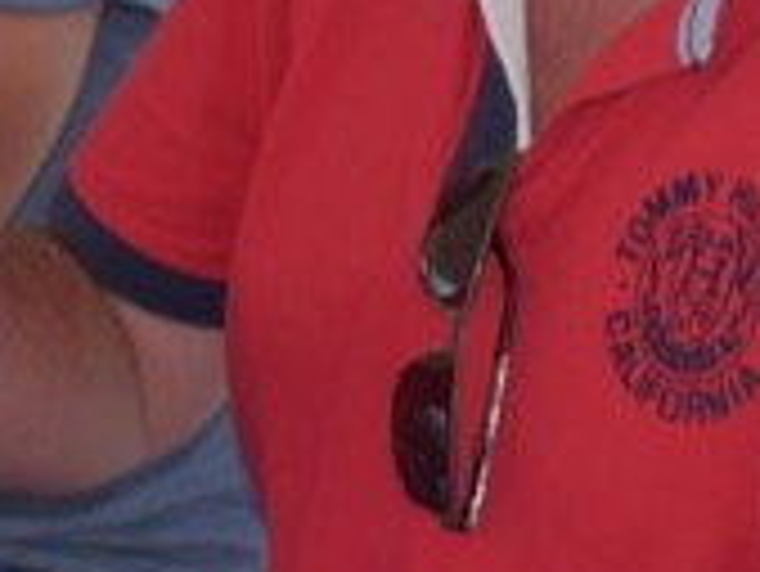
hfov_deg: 12.5
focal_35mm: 157
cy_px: -74
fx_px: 3456
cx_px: 567
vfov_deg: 9.3
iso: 100
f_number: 7.1
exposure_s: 1/200
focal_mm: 23
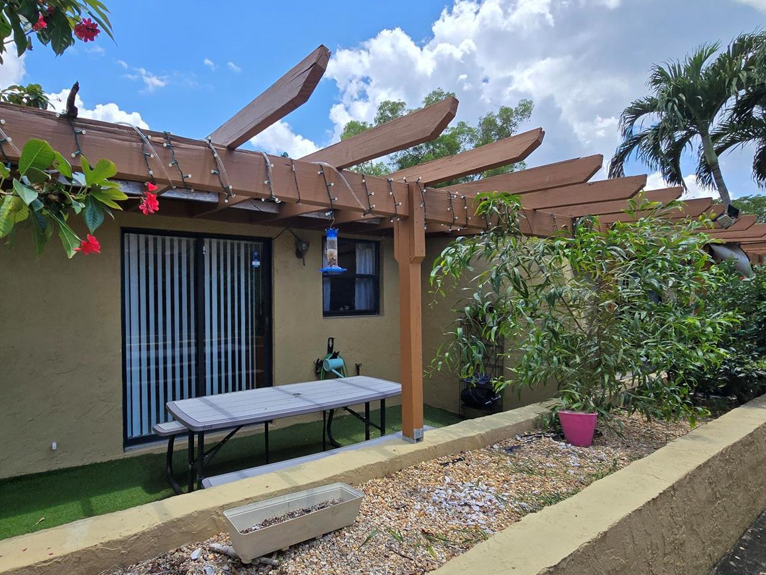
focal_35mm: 18
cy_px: 310
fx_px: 398
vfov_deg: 71.5
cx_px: 313
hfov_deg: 86.8
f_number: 2.2
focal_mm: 2.2
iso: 50
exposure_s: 1/1915
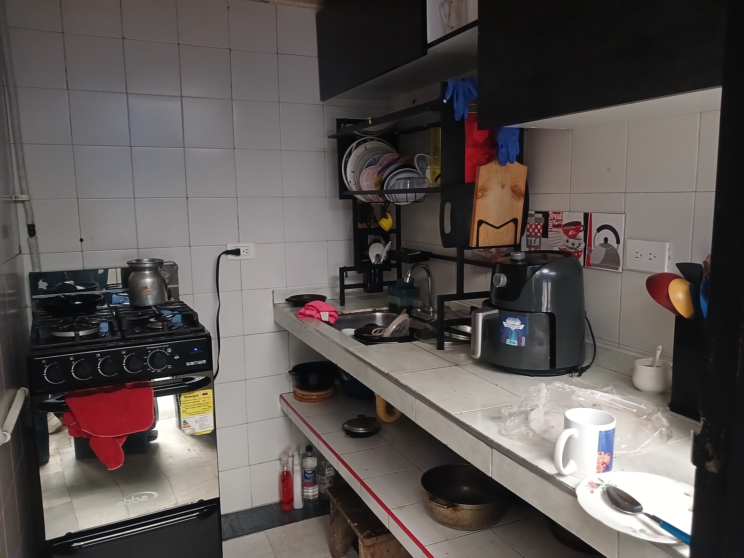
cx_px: 372
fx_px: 580
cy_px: 279
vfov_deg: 51.4
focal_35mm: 27
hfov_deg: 65.3
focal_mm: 4
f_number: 1.8
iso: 500
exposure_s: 1/20
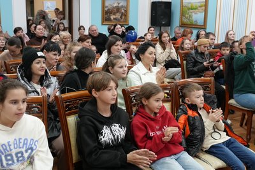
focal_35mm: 42
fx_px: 298
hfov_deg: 46.4
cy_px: 85
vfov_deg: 31.9
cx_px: 128
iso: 2500
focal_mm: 28
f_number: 4
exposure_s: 1/160
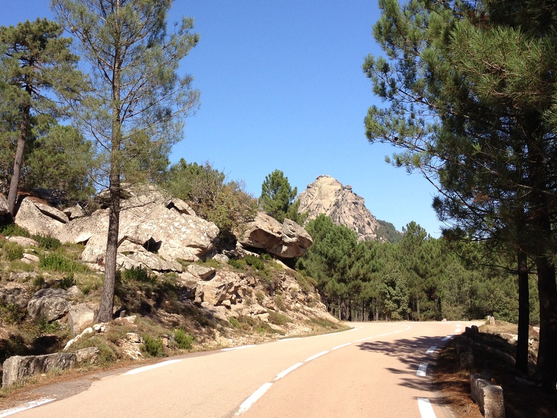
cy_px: 185
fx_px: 772
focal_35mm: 48
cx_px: 239
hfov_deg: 39.6
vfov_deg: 30.2
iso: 64
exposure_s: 1/1227
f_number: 2.4
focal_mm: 4.28
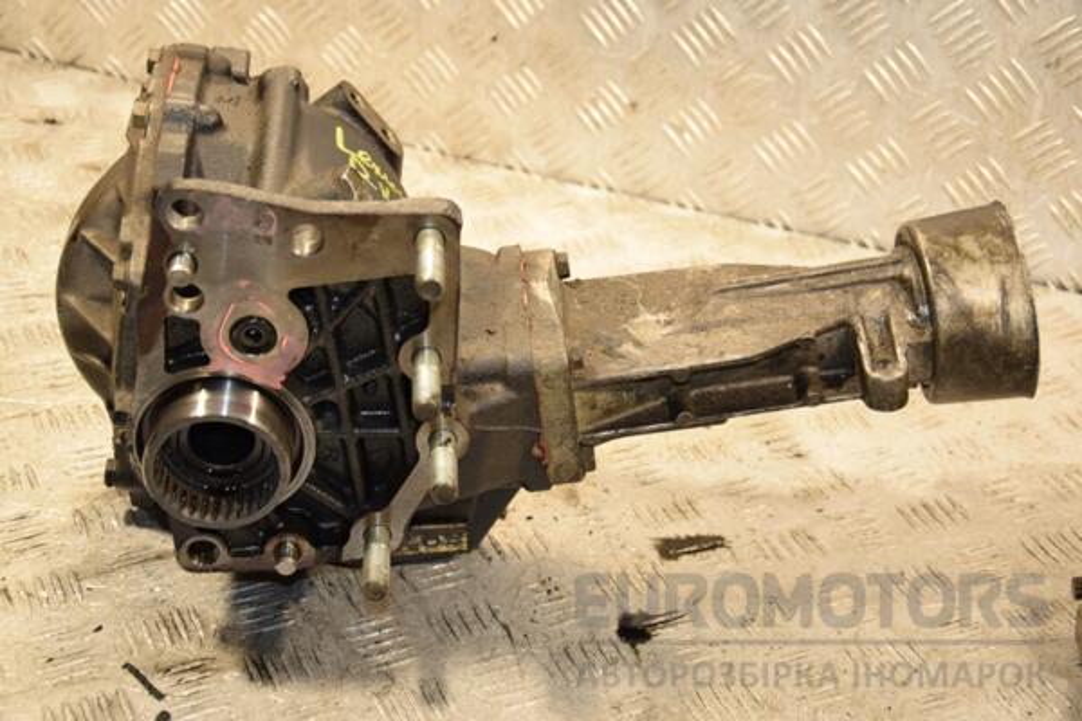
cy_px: 360
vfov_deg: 20.2
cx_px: 541
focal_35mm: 68
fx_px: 2029
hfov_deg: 29.9
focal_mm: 45
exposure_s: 1/125
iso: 800
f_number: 4.8
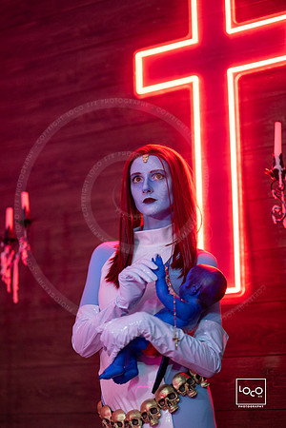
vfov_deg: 23.9
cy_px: 214
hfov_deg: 16.1
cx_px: 143
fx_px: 1013
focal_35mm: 85
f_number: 1.2
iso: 1000
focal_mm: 85
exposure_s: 1/250
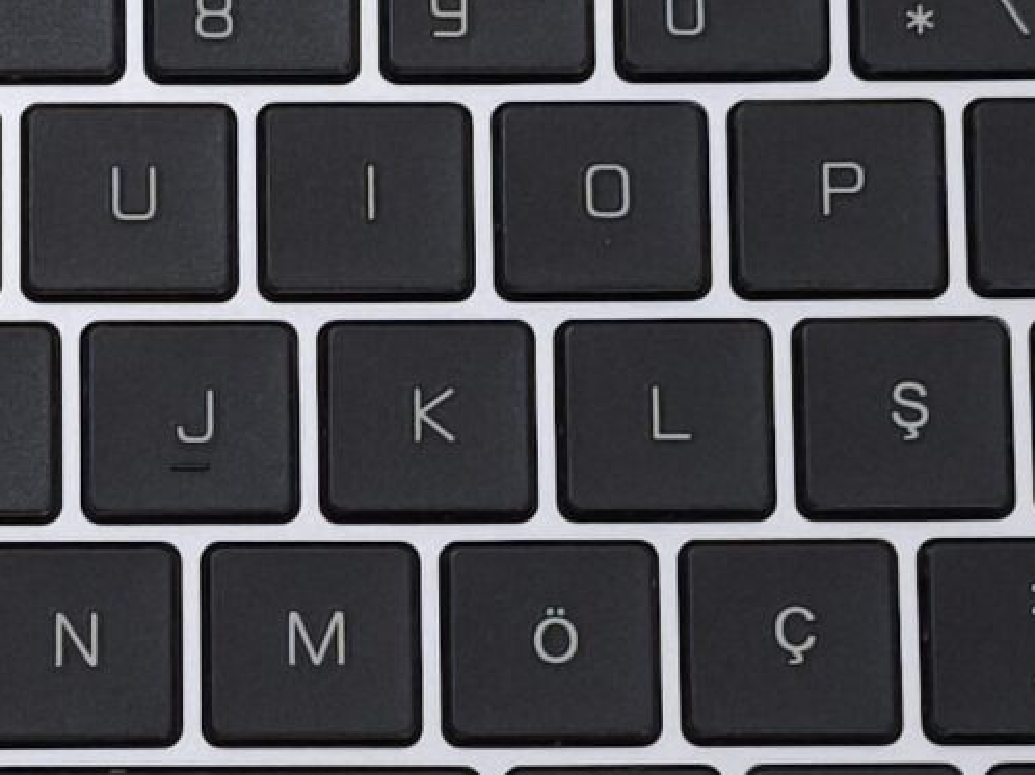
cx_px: 229
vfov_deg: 8.2
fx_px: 5379
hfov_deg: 11.0
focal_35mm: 180
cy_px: 690
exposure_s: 1/50
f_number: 1.6
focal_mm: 6.57
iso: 400
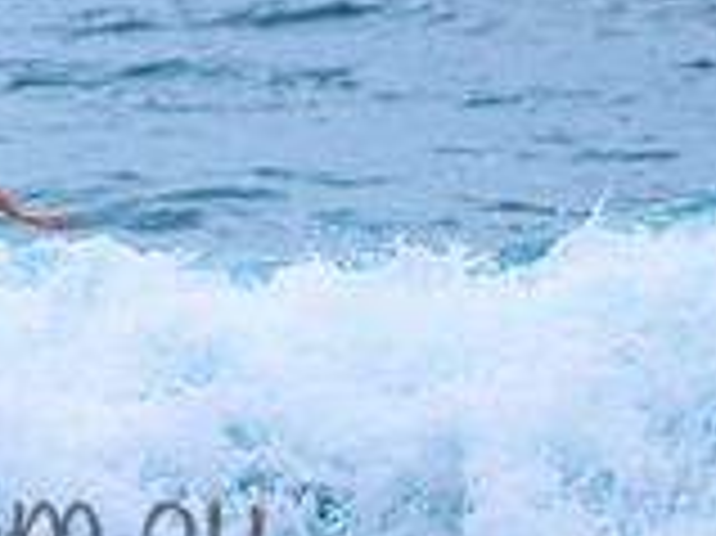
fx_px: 40014
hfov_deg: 1.0
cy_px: 452
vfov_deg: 0.8
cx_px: -292
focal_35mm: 1936
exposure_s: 1/2000
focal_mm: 400
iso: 560
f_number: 5.6
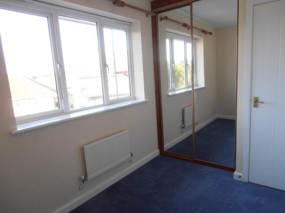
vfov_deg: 56.8
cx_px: 142
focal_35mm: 24
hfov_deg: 71.6
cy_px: 106
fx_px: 198
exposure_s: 1/60
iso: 80
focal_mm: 4.2
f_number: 3
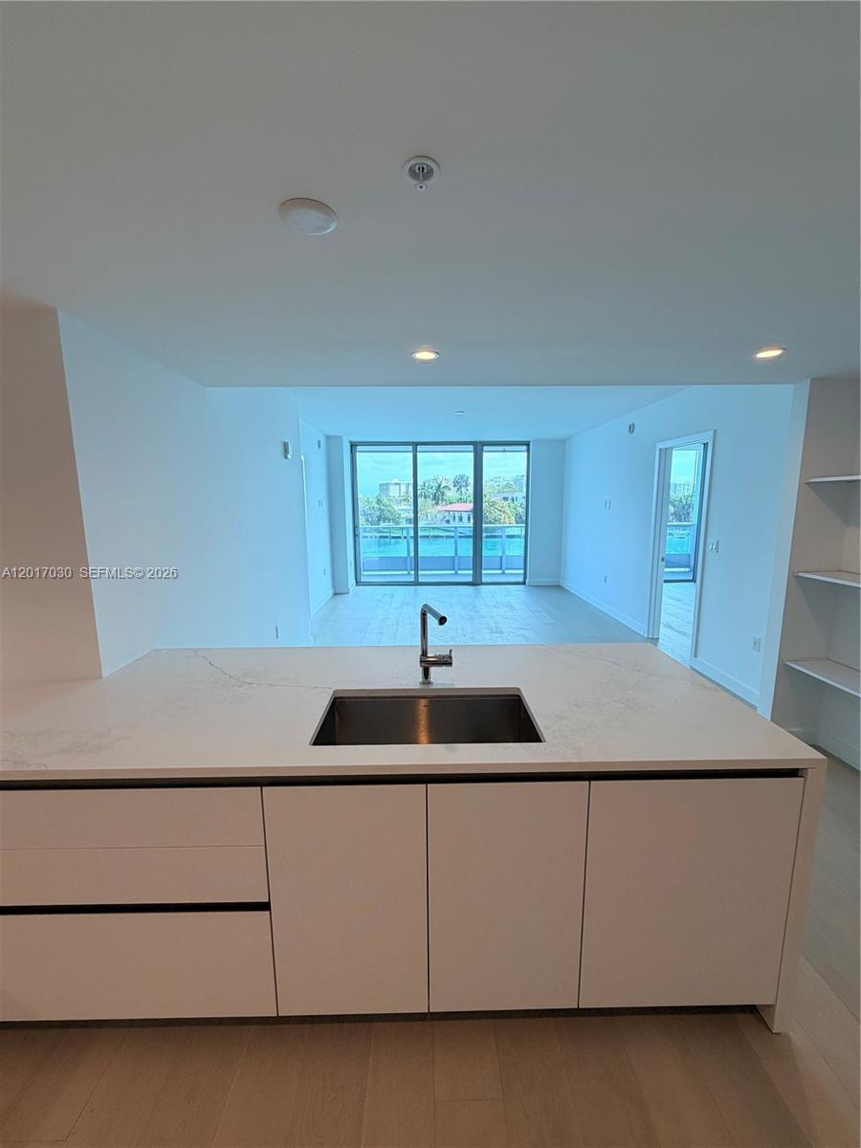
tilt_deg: -8.7
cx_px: 430
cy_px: 574
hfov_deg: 85.7
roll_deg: +0.6
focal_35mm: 14
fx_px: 464
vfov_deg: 102.1
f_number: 2.2
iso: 80
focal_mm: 2.22
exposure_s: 1/120
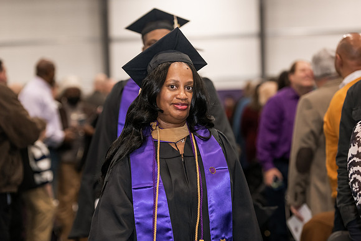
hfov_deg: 18.3
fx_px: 1123
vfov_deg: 12.2
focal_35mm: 112
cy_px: 120
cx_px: 180
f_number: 3.2
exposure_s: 1/200
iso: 2000
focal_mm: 112
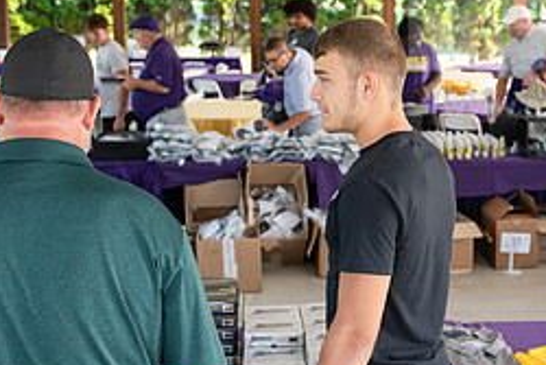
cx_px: 343
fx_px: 986
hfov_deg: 30.8
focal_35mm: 65
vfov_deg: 20.9
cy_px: 152
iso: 400
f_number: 3.2
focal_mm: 28
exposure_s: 1/200
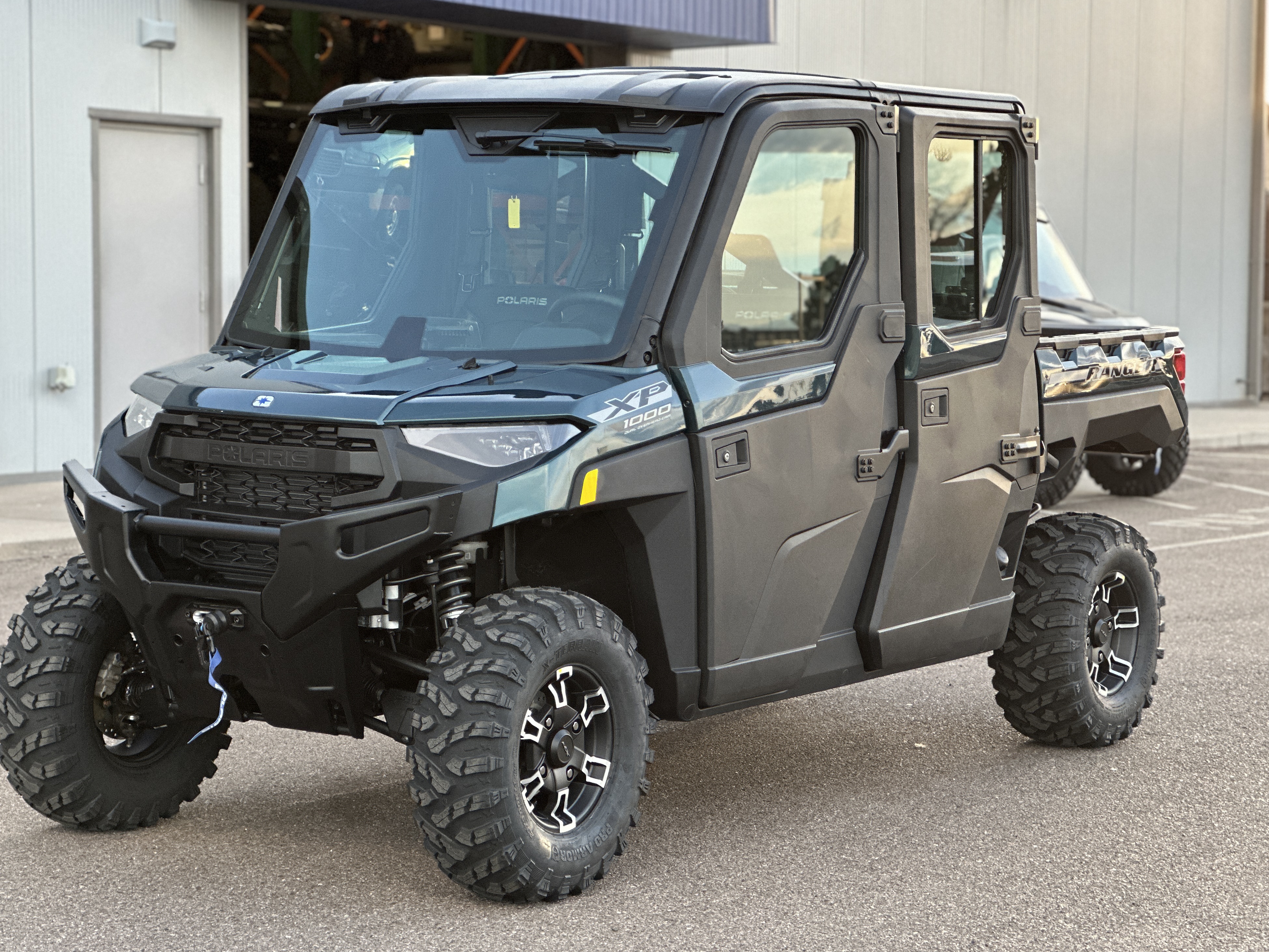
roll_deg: -0.4
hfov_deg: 24.4
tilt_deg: -1.7
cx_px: 632
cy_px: 472
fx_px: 2933
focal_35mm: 80
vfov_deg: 18.4
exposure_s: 1/121
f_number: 2.8
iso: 250
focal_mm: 9
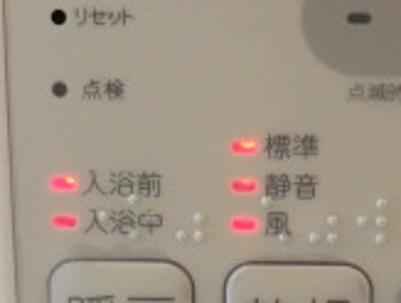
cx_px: 278
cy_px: 212
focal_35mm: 94
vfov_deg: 15.7
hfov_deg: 20.7
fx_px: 1091
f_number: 3.2
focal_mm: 4.3
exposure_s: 1/60
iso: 320
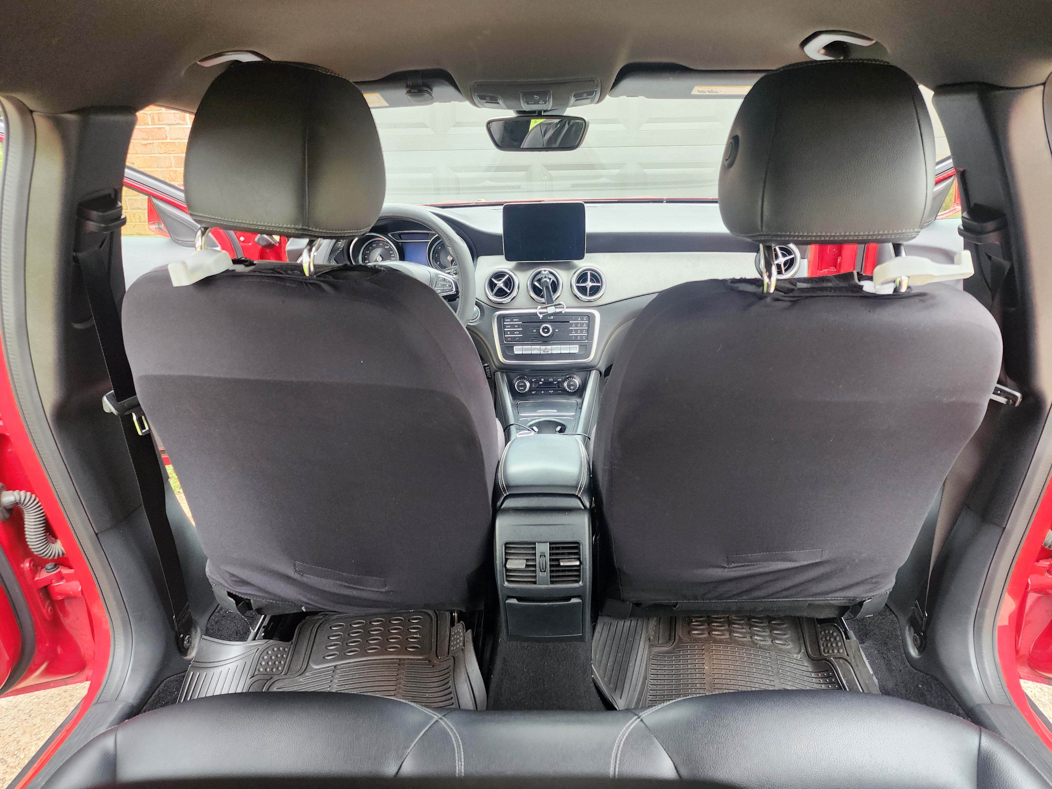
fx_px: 699
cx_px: 526
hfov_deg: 73.9
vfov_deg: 58.9
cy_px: 394
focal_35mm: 23
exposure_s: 1/120
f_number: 1.8
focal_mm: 6.4
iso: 250
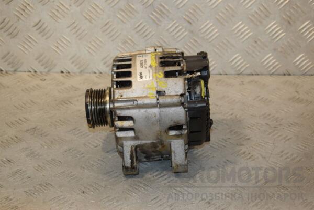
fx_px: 549
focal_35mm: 63
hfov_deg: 31.9
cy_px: 105
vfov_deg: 21.6
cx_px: 157
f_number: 7.1
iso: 800
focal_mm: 42
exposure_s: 1/200
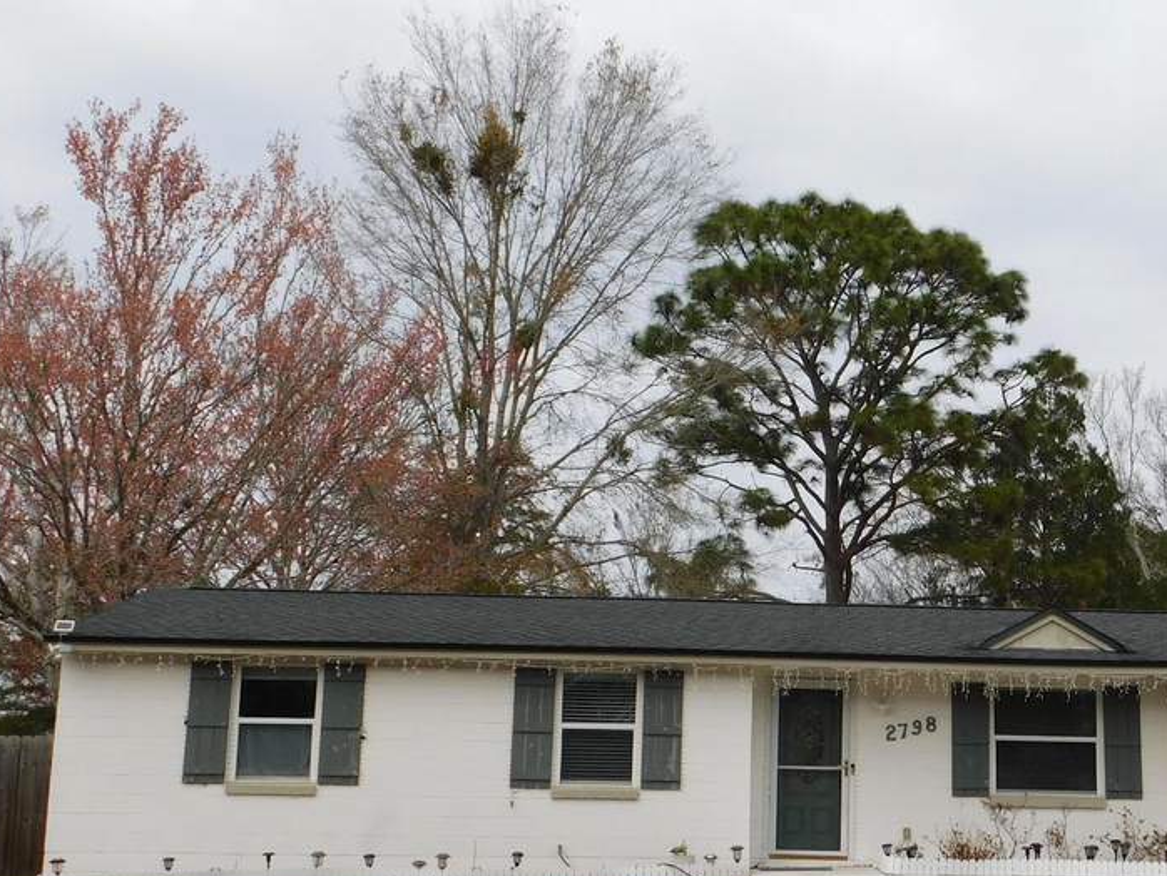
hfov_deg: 34.4
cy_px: 388
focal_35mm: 55
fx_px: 1855
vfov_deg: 26.6
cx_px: 838
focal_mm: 5.3
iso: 125
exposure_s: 1/1000
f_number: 3.2
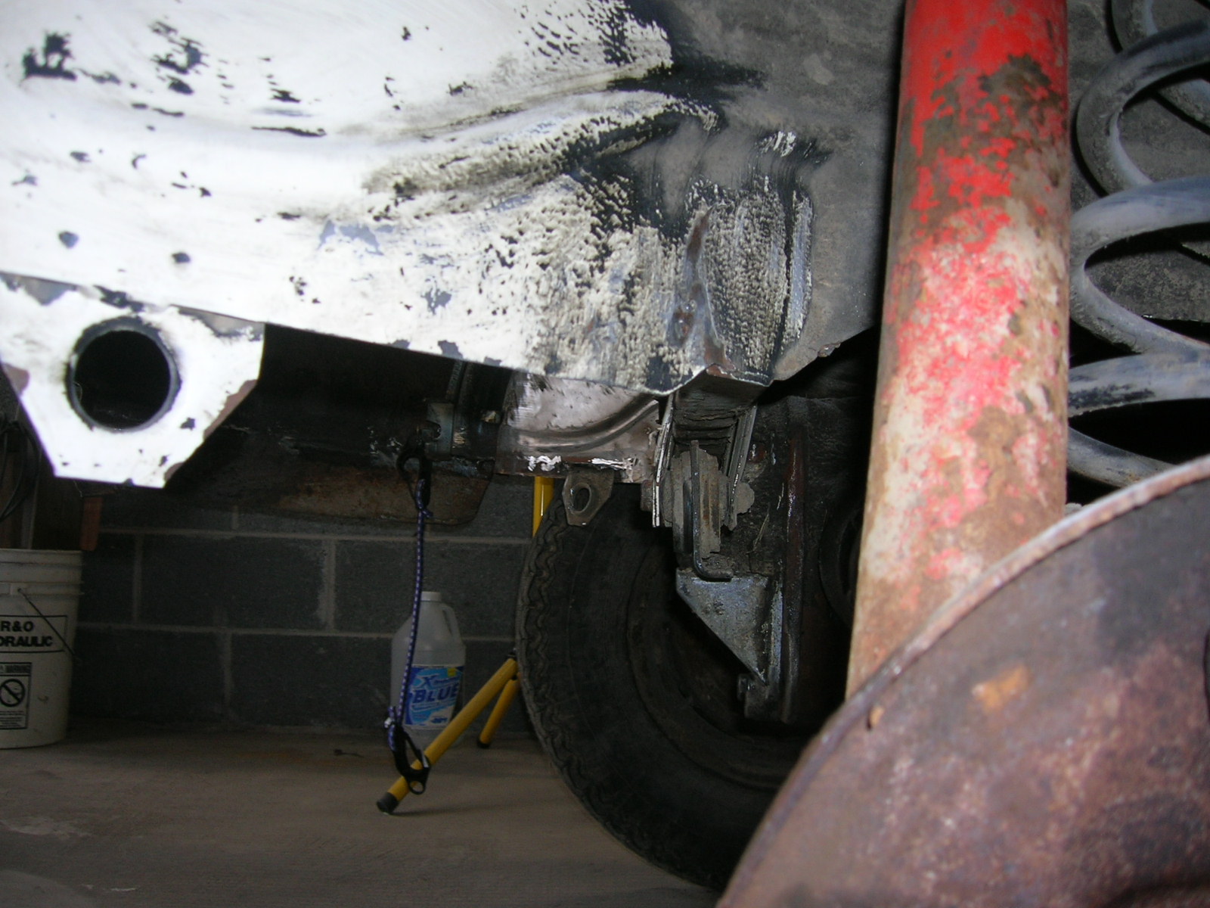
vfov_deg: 41.8
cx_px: 605
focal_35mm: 34
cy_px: 454
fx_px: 1188
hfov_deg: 54.0
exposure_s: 1/60.1
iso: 50
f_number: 2.9
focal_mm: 5.7
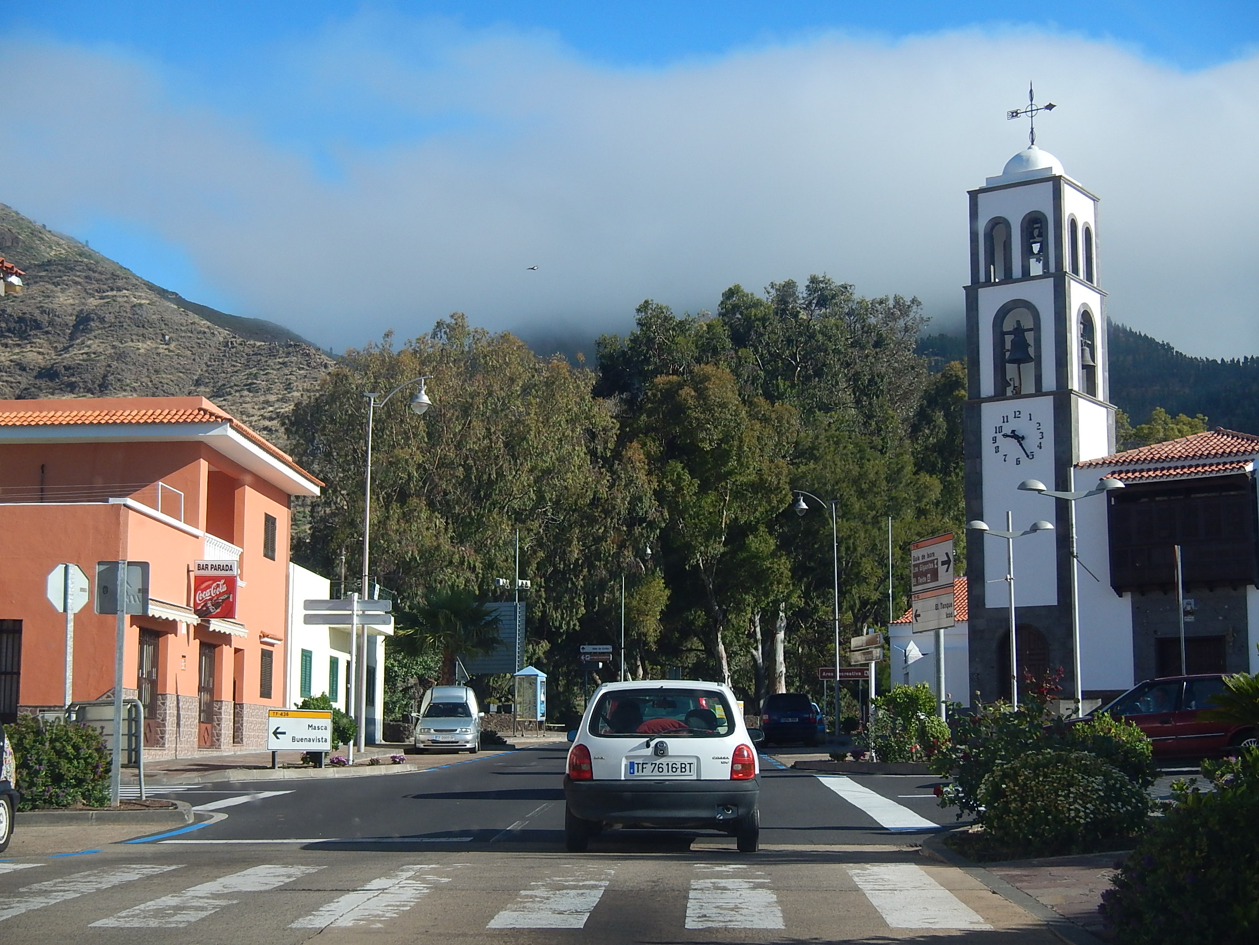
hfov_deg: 34.9
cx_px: 630
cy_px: 472
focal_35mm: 55
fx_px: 2000
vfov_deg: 26.6
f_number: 4.1
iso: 125
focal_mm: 9.9
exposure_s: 1/800
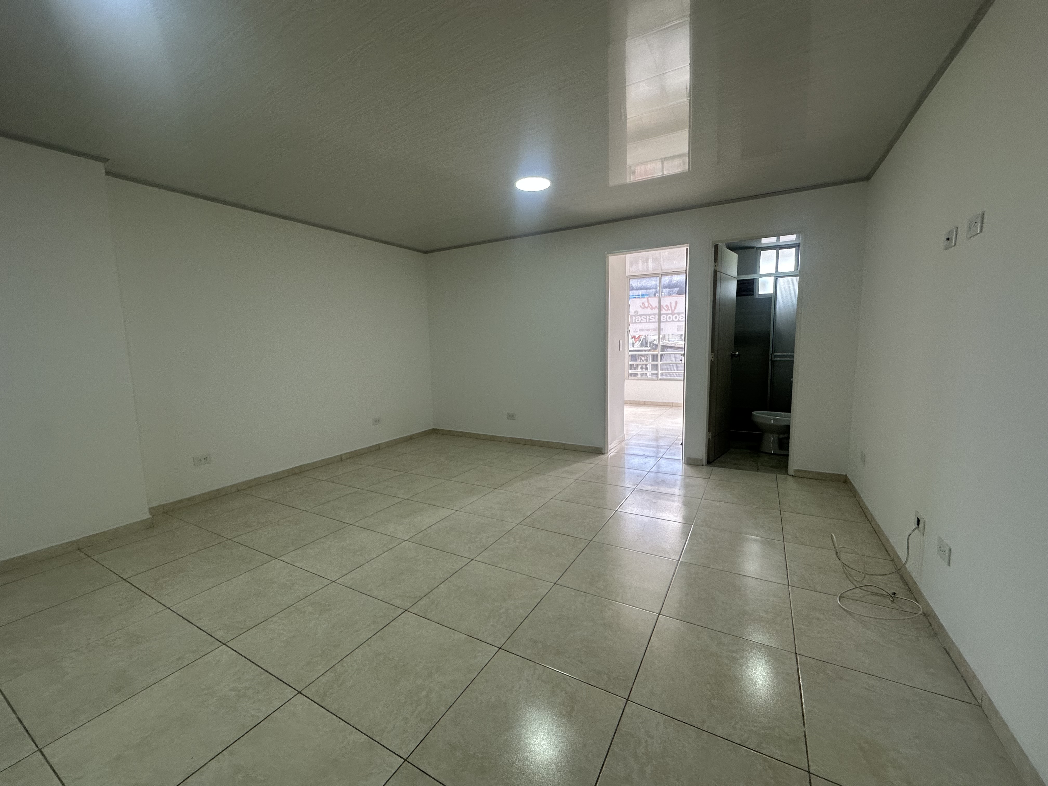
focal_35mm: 14
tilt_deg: -6.7
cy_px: 393
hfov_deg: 102.1
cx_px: 524
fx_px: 424
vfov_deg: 85.7
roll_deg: +1.2
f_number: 2.2
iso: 100
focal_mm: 2.22
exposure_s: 1/120
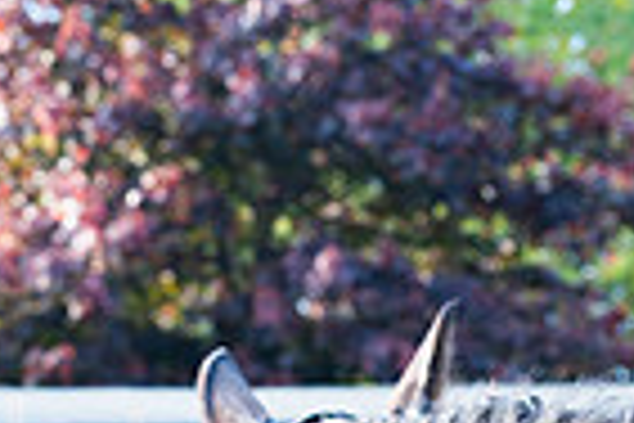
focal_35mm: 185
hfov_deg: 10.9
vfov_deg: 7.2
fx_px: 3258
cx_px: -94
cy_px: 765
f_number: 4
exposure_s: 1/500
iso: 500
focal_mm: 45
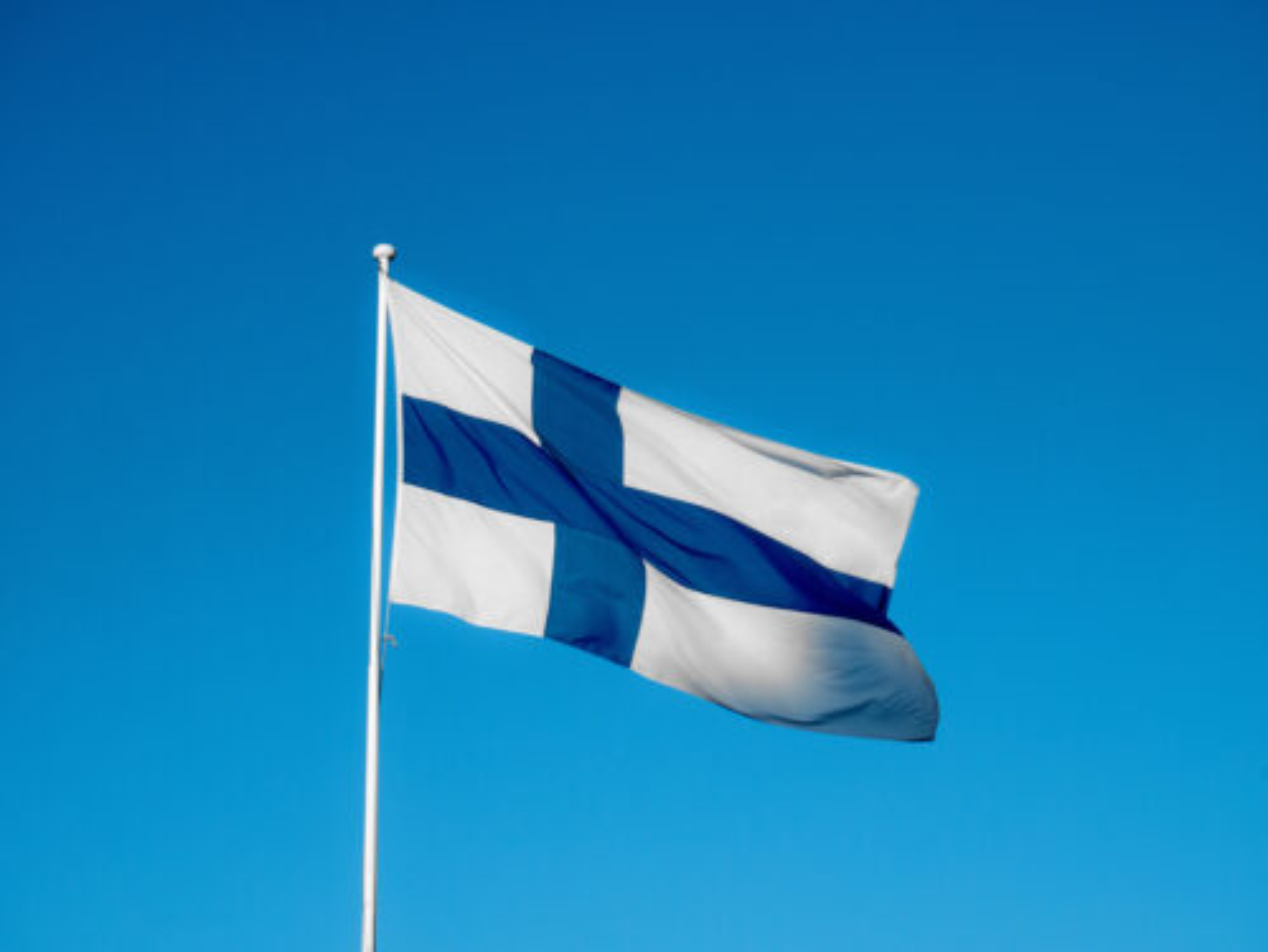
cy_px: 476
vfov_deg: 14.8
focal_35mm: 100
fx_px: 3666
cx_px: 634
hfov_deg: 19.6
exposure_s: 1/400
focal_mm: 50
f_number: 8
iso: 200
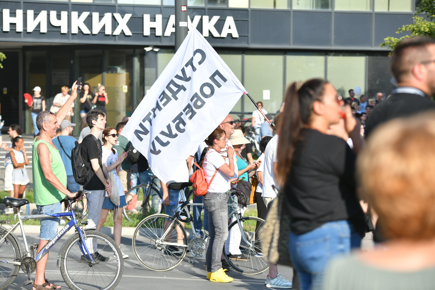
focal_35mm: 122
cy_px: 145
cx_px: 218
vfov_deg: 11.2
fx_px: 1474
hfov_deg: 16.8
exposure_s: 1/3200
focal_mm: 122
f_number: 4
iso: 400
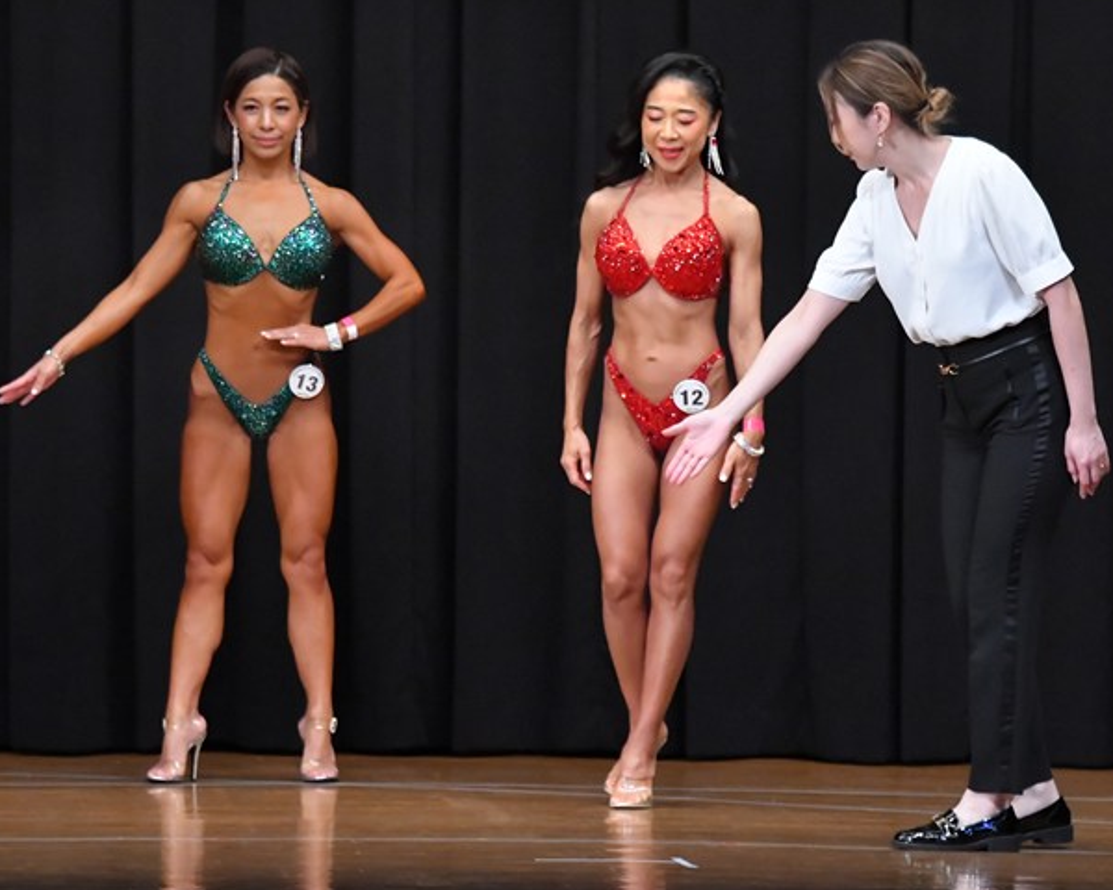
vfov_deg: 5.0
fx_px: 10179
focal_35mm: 309
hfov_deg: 6.3
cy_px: 428
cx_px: 613
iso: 8000
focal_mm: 170
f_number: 5.6
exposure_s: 1/400
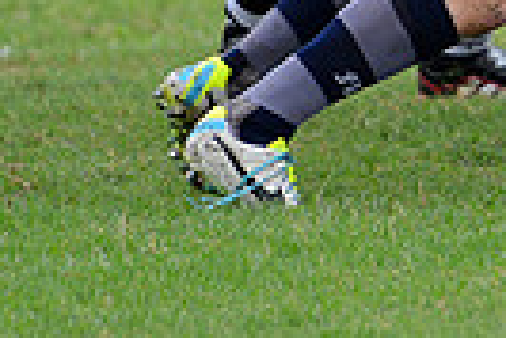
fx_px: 16575
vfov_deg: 1.2
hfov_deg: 1.7
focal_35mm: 1178
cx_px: 1042
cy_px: -370
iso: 1250
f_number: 4
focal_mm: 270
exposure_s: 1/500
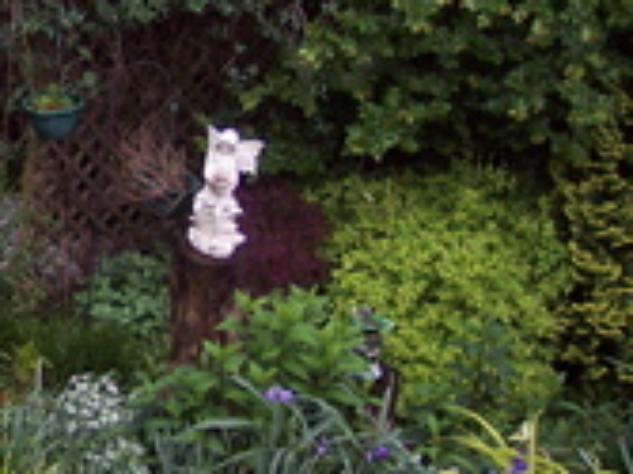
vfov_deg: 14.2
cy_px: 15
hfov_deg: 18.1
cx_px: -144
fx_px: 1882
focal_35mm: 103
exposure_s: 1/60
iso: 140
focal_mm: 8
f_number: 2.8
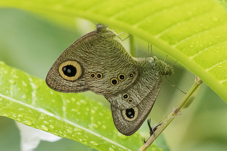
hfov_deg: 2.6
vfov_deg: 1.8
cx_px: 113
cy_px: 64
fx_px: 4943
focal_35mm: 784
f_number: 5
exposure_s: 1/1000
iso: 800
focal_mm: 150
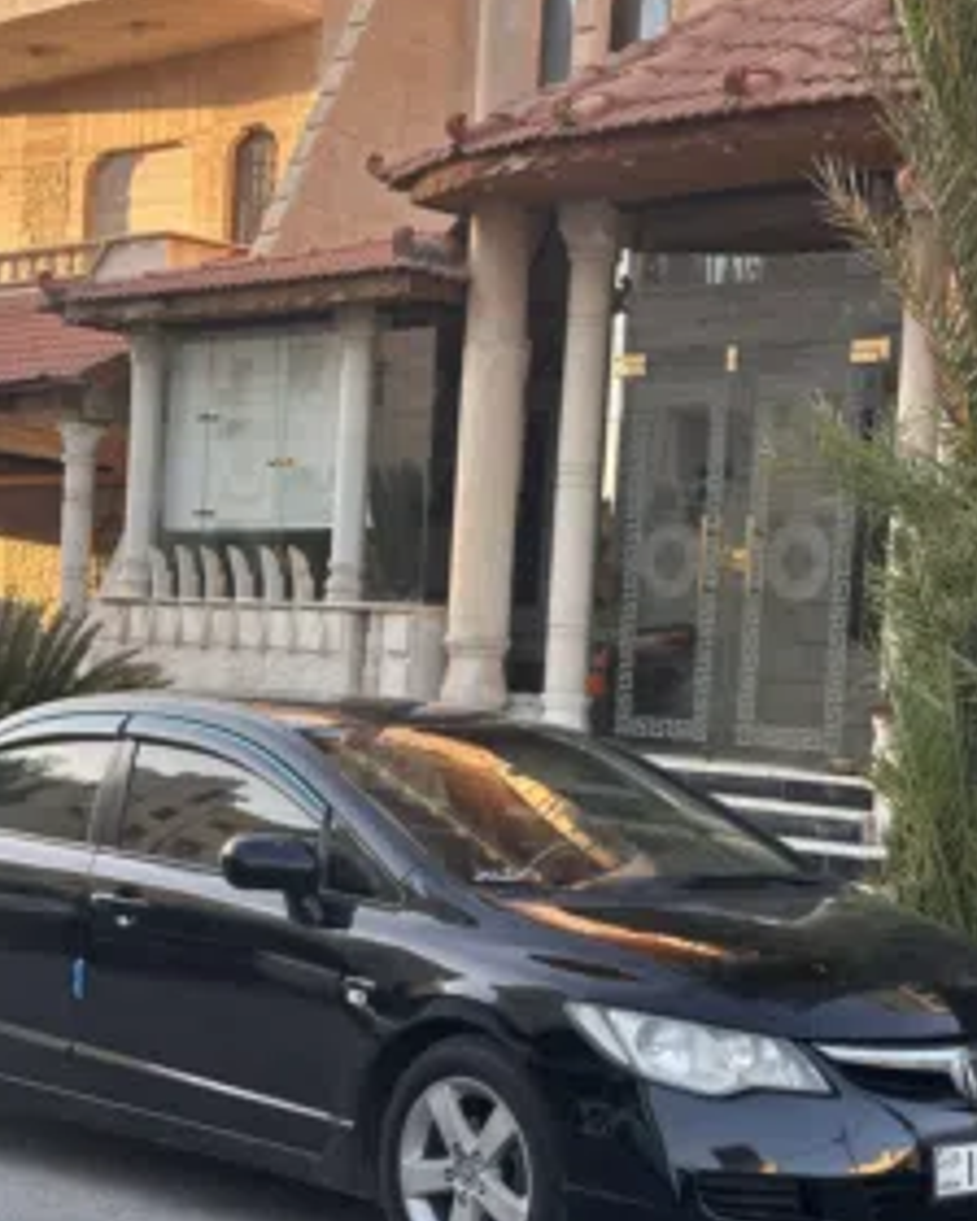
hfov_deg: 22.8
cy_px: 667
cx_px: 471
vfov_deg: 28.3
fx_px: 2422
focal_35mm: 67
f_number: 1.78
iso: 64
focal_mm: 6.86
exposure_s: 1/155
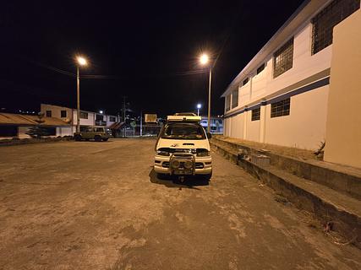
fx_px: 136
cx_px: 180
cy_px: 135
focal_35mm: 13
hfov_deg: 106.2
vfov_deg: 89.9
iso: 1250
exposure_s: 1/30
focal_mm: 2.2
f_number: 2.2
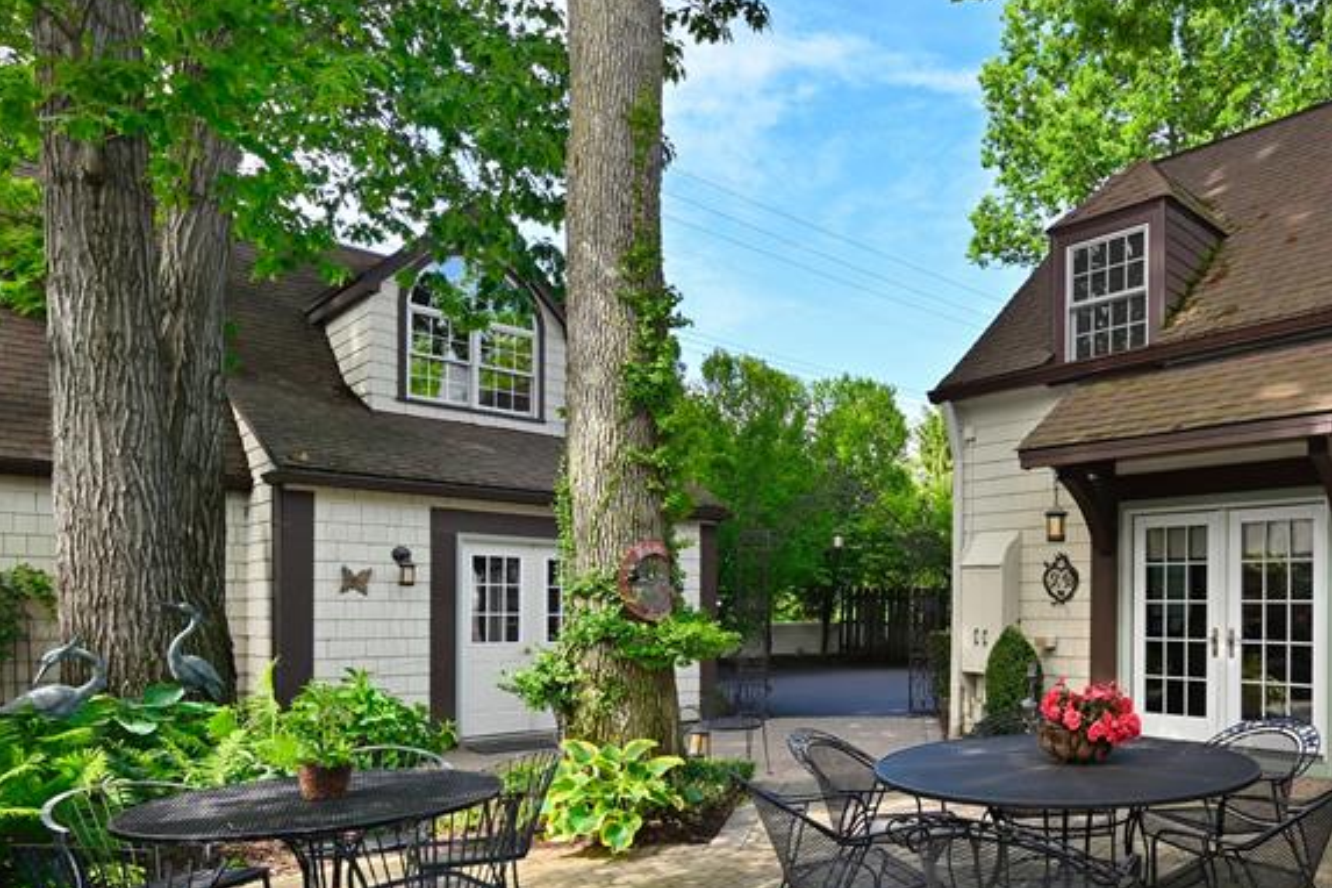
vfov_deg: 50.3
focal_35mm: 25
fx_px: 925
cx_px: 962
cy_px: 597
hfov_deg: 67.9
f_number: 8
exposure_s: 1/160
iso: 160
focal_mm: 14
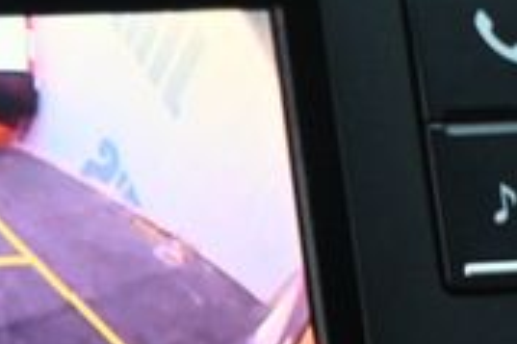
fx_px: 2536
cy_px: 370
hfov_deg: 11.2
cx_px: -240
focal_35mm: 177
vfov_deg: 7.7
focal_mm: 33
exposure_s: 1/125
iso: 1800
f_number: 5
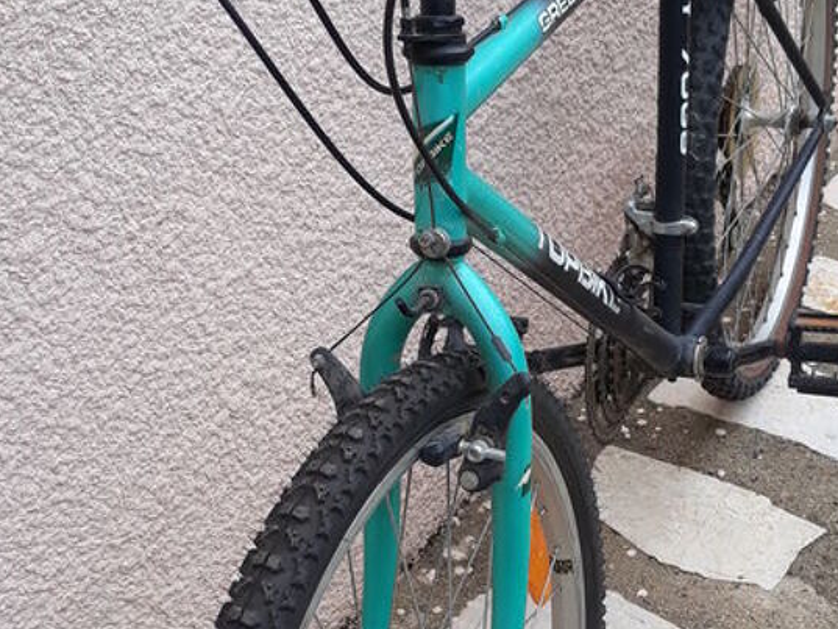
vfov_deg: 21.8
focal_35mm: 67
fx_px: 1622
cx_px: 512
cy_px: 425
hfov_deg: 28.9
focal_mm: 3.71
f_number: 1.7
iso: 40
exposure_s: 1/502
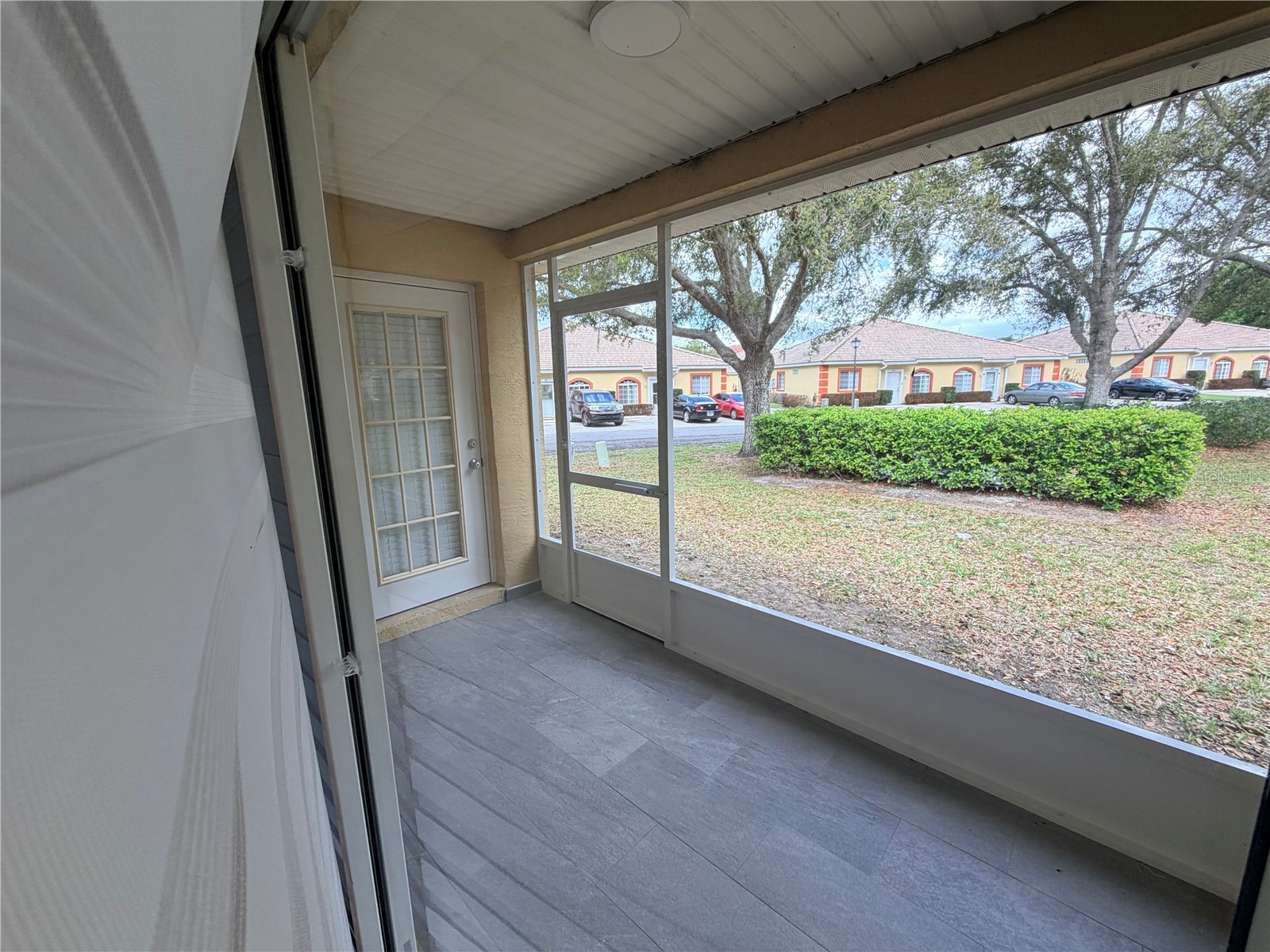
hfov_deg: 102.1
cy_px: 476
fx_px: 514
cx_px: 635
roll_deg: +1.5
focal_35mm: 14
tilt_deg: -10.1
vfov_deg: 85.7
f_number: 2.2
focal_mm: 2.22
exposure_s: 1/121
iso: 50
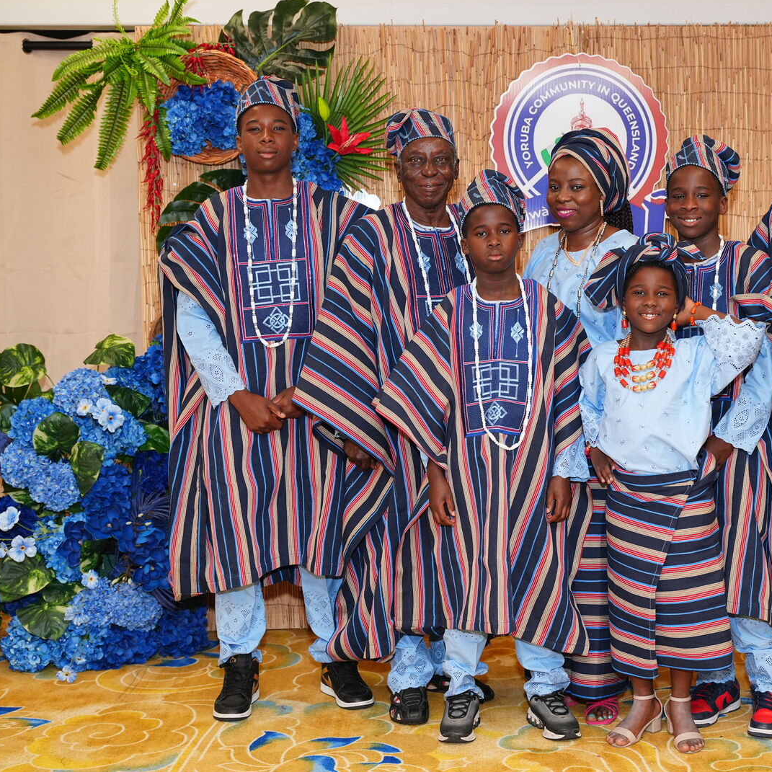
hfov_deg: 27.8
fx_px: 1543
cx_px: 561
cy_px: 366
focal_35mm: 61
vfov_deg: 28.1
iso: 800
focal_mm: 42.8
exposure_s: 1/200
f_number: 3.5
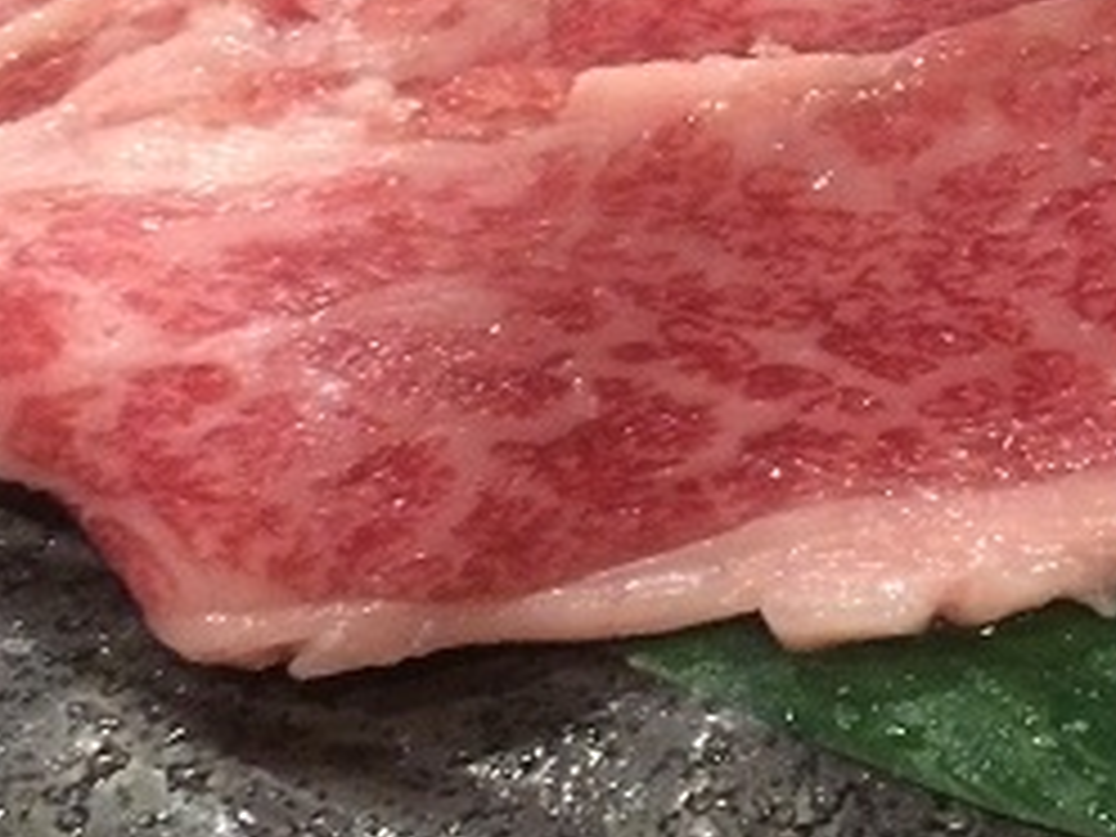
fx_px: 2644
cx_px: 742
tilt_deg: -53.5
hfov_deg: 23.7
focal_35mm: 82
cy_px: 29
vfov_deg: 17.6
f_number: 2.2
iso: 320
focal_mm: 4.15
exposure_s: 1/20
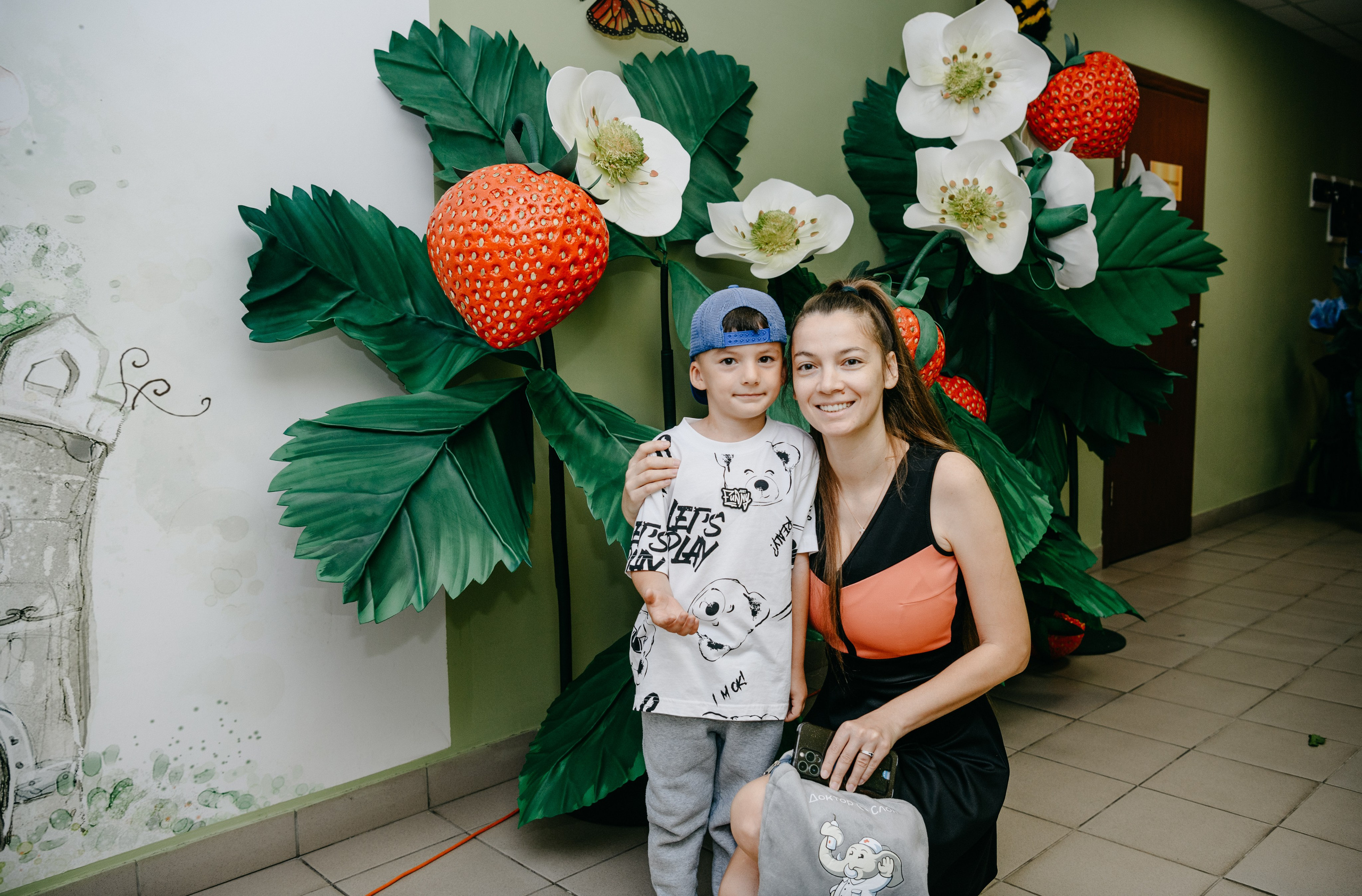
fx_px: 1197
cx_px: 695
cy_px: 433
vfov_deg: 41.1
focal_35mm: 32
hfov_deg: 59.3
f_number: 4
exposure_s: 1/160
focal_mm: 31
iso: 320
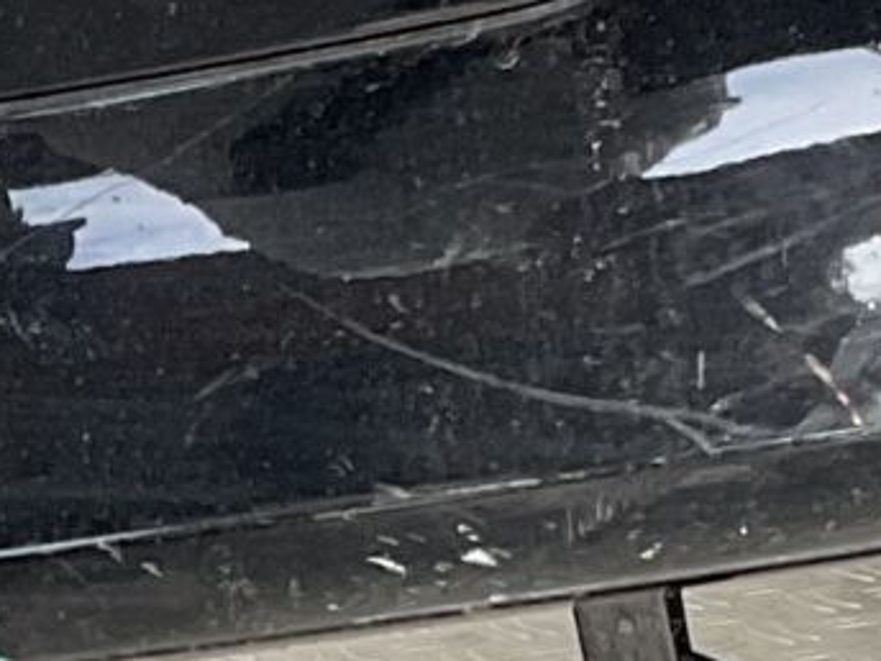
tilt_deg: -14.3
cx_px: -51
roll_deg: +4.2
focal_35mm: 216
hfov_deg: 9.1
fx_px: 5497
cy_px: 607
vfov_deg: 6.9
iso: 16
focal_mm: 3
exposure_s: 1/217
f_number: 1.8
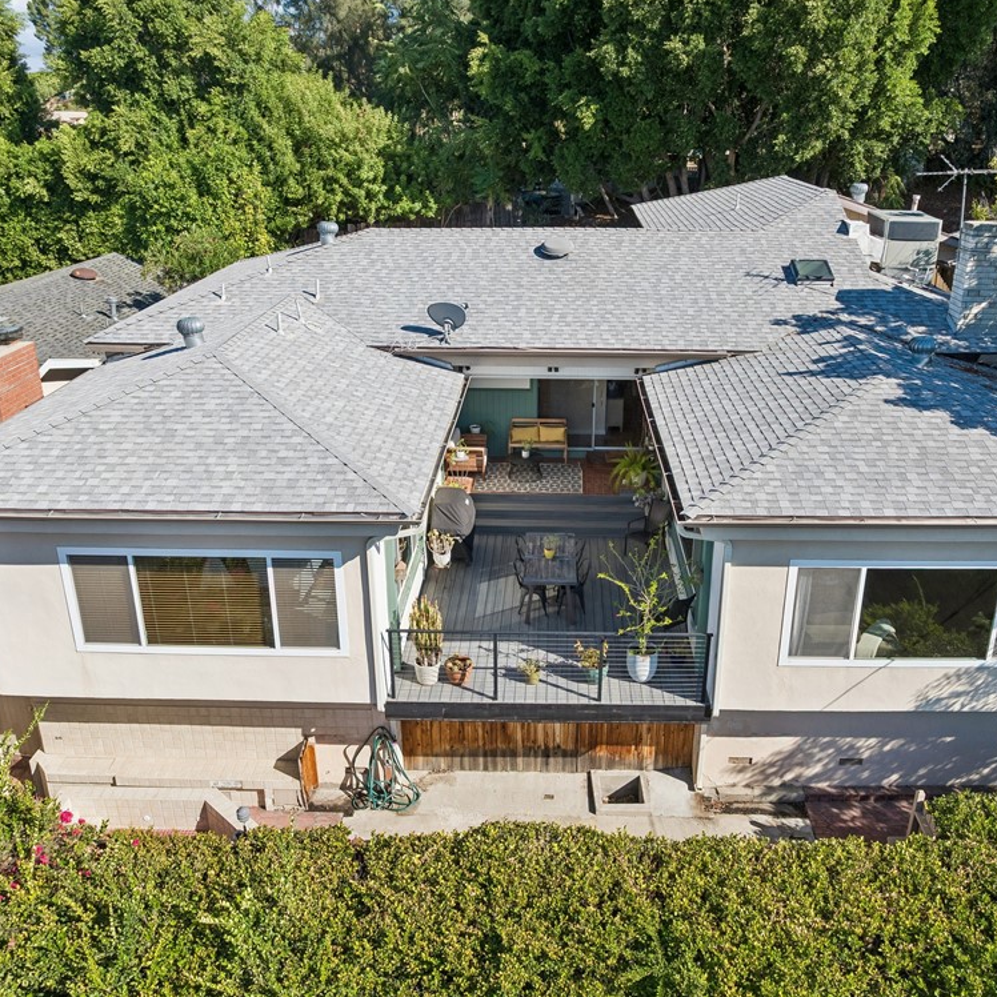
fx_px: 945
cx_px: 522
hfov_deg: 55.6
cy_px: 505
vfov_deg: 55.6
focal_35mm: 29
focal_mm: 12.3
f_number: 2.8
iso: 130
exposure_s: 1/100
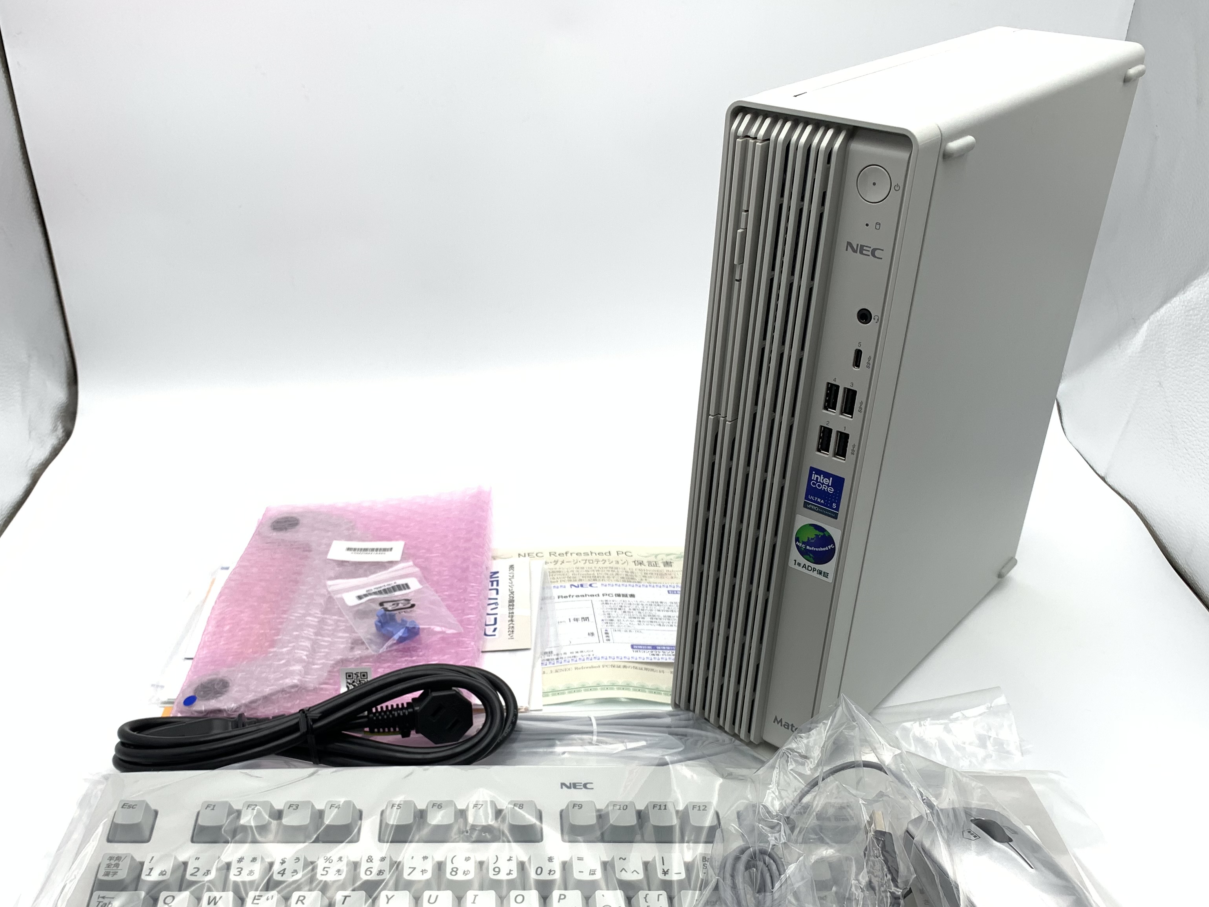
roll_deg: +0.3
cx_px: 546
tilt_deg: -33.2
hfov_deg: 53.9
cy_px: 586
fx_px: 1187
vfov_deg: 41.4
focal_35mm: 34
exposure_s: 1/405
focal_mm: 4.25
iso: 25
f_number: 1.8
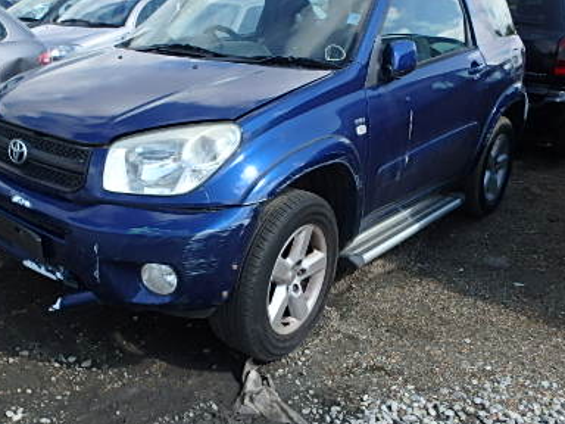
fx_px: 571
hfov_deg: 51.8
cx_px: 194
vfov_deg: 40.6
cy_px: 187
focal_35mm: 35
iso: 125
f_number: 3.5
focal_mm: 3.7
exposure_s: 1/640
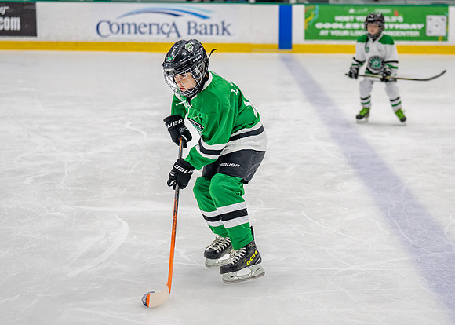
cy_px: 171
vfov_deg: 16.2
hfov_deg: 22.6
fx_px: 1138
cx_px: 269
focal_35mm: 88
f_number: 2.8
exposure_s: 1/1600
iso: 1000
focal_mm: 70
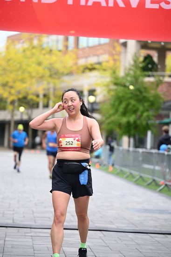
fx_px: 719
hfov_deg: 13.6
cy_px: 128
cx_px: 86
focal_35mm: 101
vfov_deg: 20.2
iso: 640
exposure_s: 1/1600
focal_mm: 101
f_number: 2.8
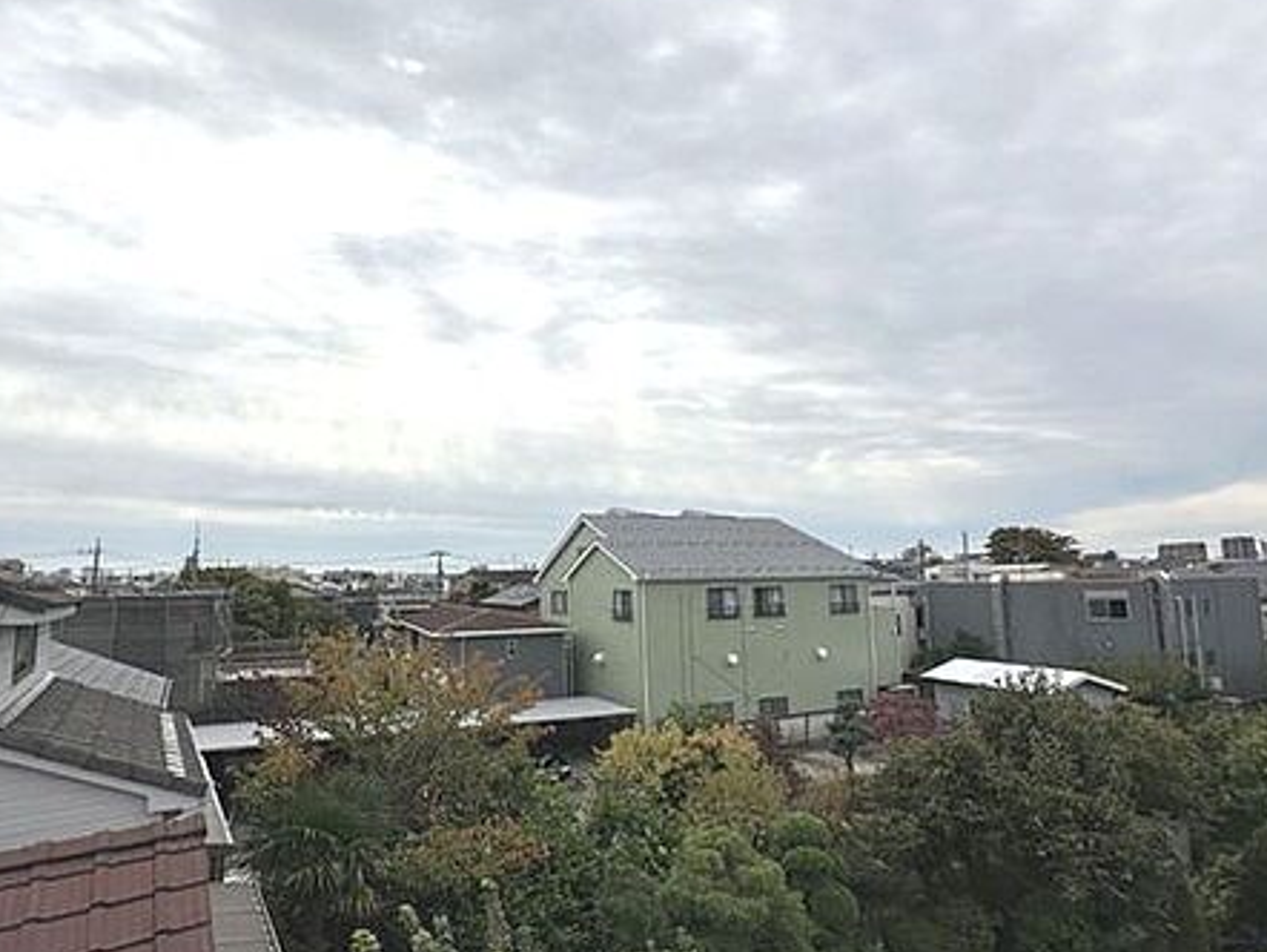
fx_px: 696
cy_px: 510
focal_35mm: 19
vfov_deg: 68.6
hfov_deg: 84.2
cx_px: 556
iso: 50
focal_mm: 2.22
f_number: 2.2
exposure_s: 1/4292
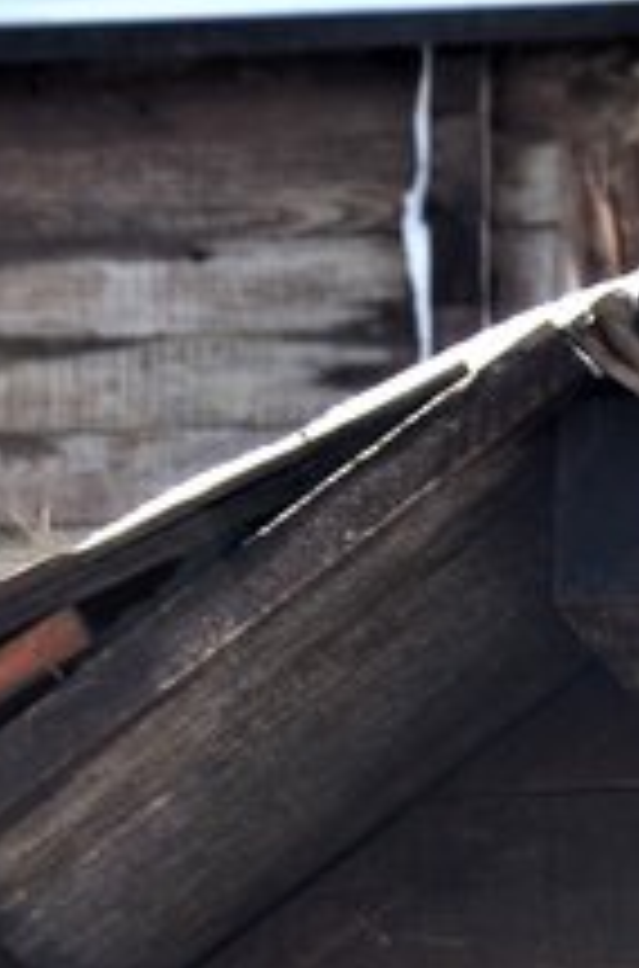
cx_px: 504
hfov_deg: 3.5
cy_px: 1697
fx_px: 10477
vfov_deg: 5.2
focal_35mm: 391
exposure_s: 1/160
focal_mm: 70
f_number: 9
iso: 320
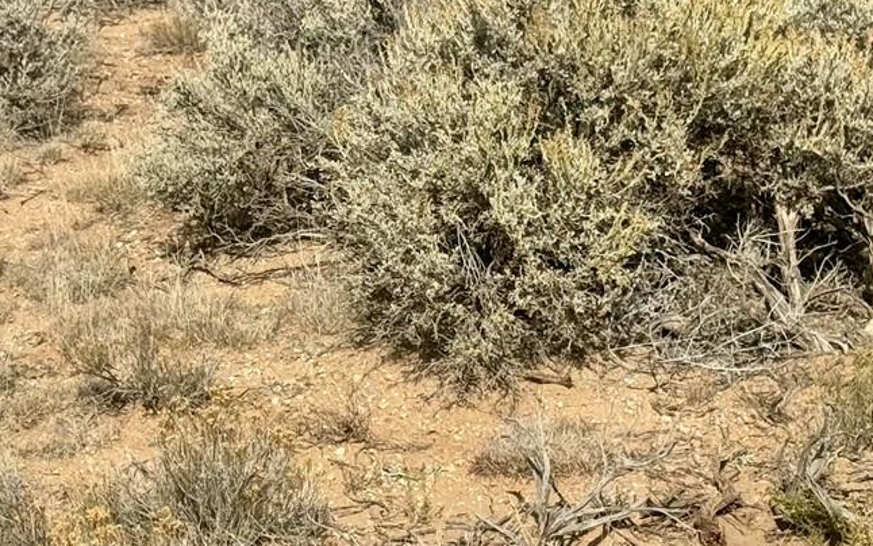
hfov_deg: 16.5
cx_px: 315
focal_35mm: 126
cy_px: 211
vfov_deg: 10.4
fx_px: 2998
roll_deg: +1.2
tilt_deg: -10.2
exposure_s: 1/7092
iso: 64
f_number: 1.78
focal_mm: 6.76
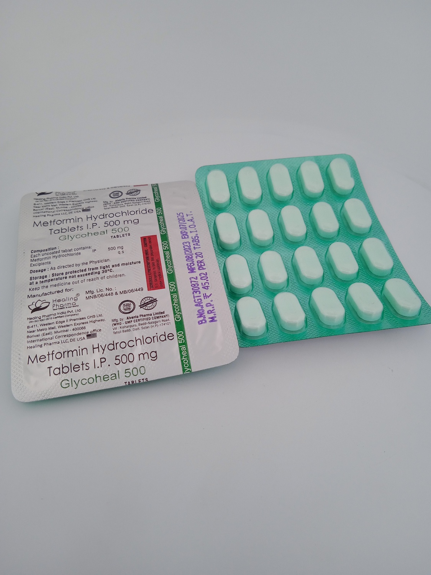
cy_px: 288
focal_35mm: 28
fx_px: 465
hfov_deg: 49.7
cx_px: 216
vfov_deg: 63.4
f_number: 2.2
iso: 116
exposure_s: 1/209
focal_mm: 3.43
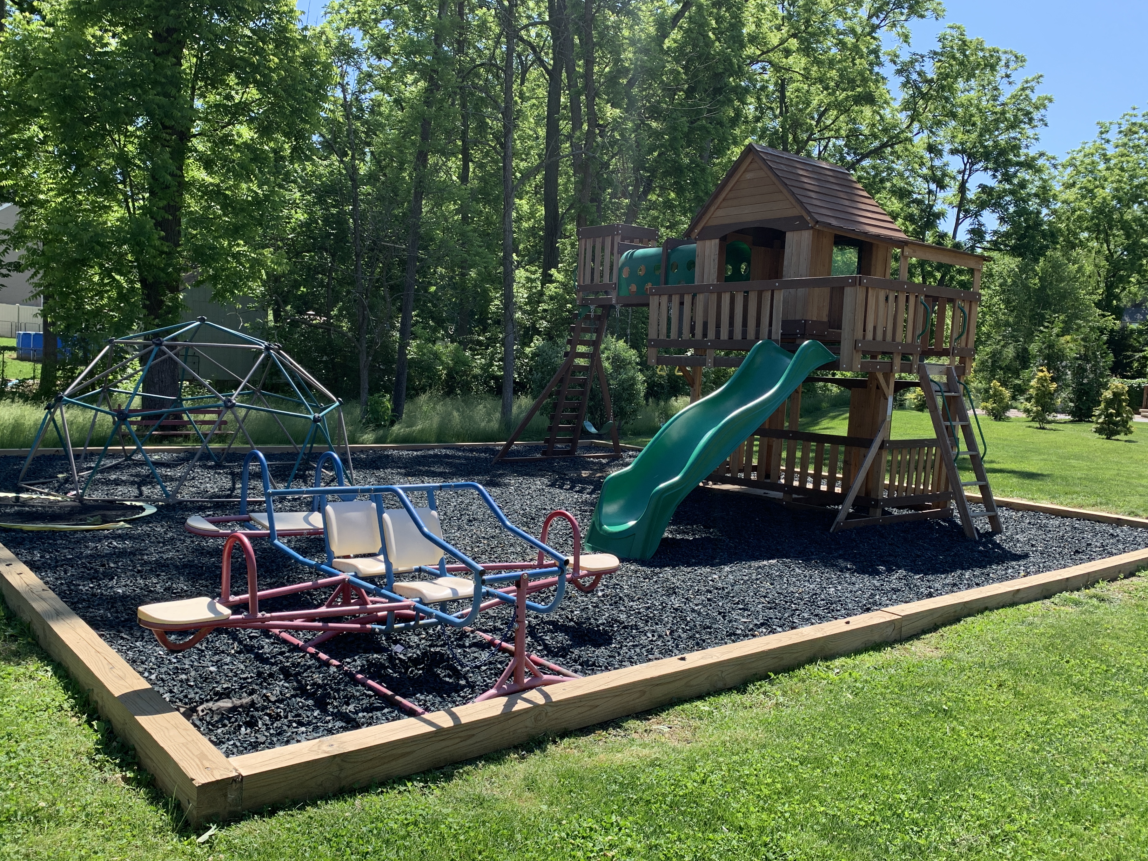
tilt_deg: -6.0
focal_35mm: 29
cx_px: 553
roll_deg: -2.7
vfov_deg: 48.2
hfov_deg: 61.6
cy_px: 443
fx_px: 962
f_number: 1.8
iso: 25
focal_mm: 4.25
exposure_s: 1/678
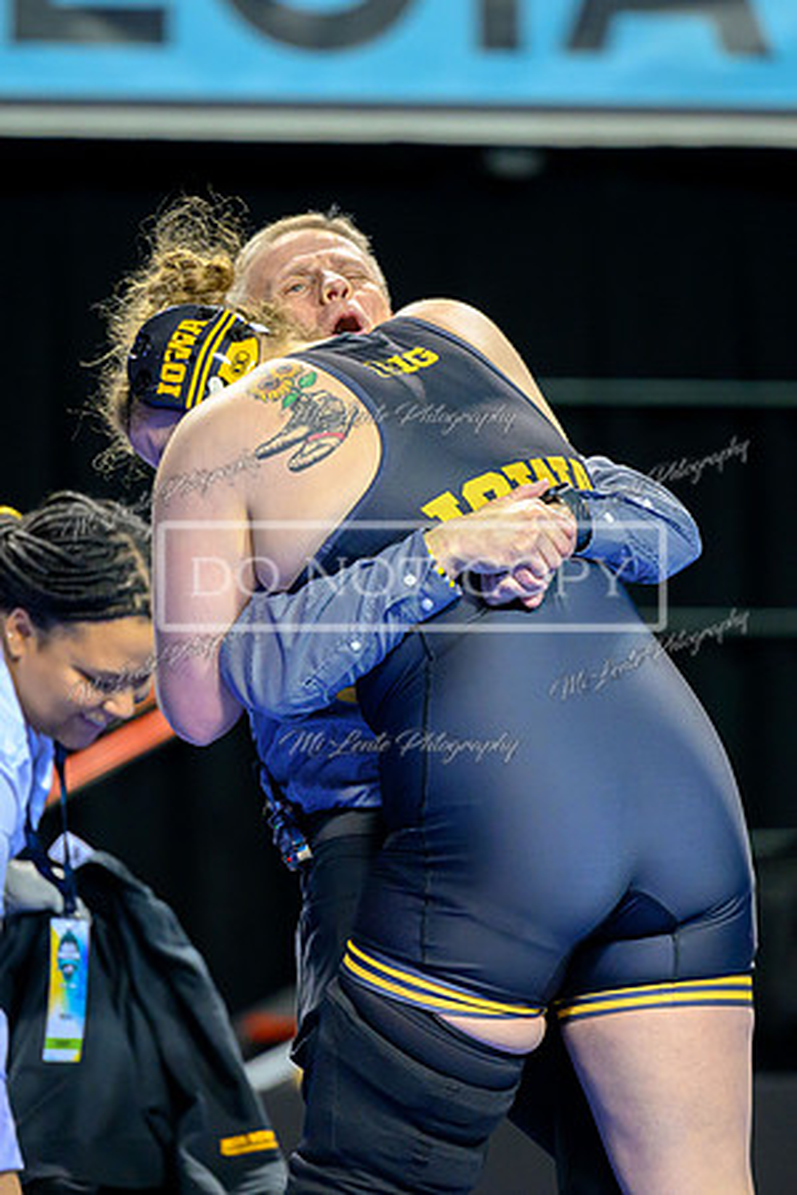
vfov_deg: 6.3
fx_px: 10908
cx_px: 400
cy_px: 598
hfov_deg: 4.2
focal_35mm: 329
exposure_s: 1/800
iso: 3200
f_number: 2.8
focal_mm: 200
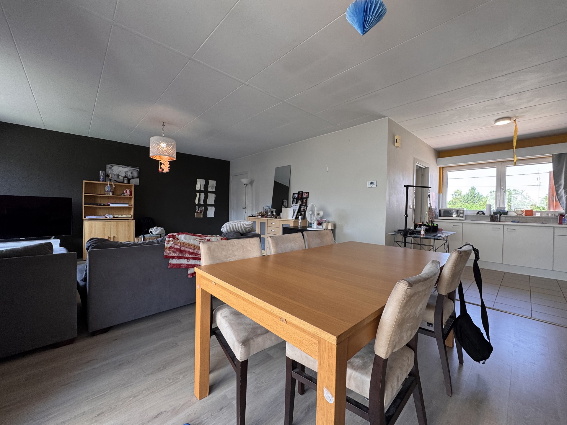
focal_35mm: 14
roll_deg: -1.4
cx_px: 284
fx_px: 229
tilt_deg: -0.9
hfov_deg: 102.1
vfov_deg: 85.7
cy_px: 212
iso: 100
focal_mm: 2.22
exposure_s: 1/99
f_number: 2.2
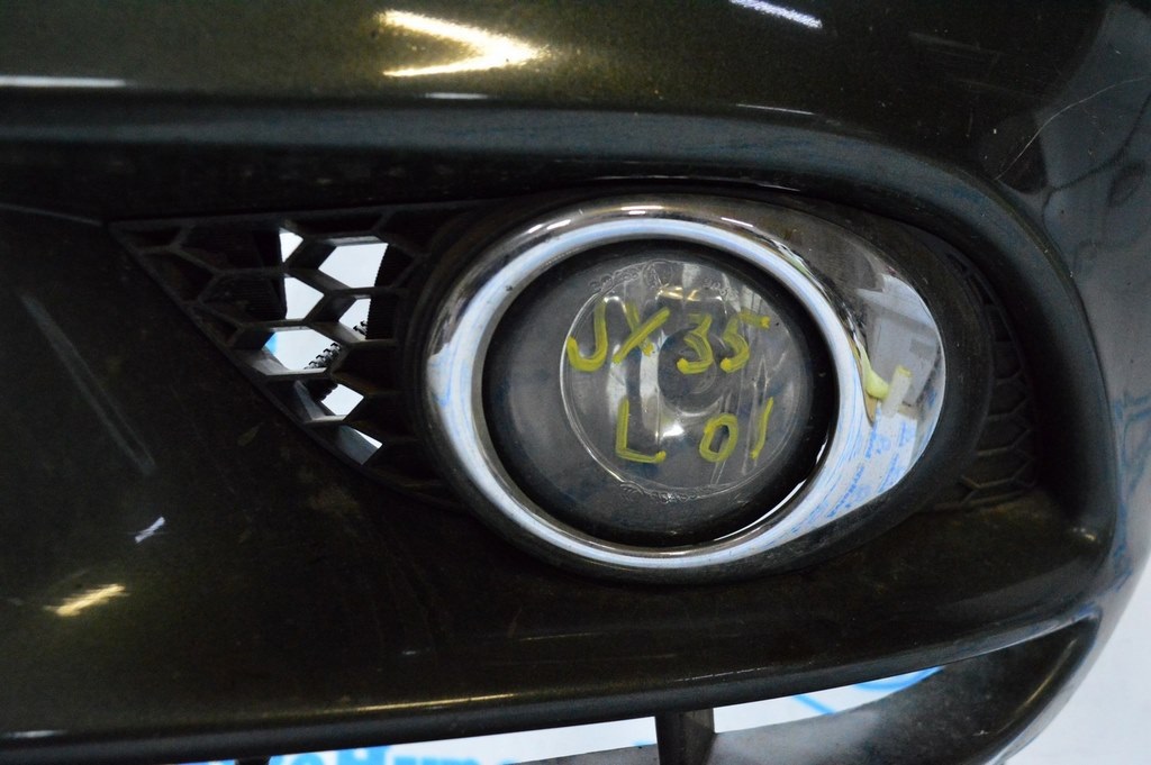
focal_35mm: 38
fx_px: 1198
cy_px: 382
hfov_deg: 51.3
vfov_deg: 35.4
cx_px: 576
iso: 6400
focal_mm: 25
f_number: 6.3
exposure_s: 1/160
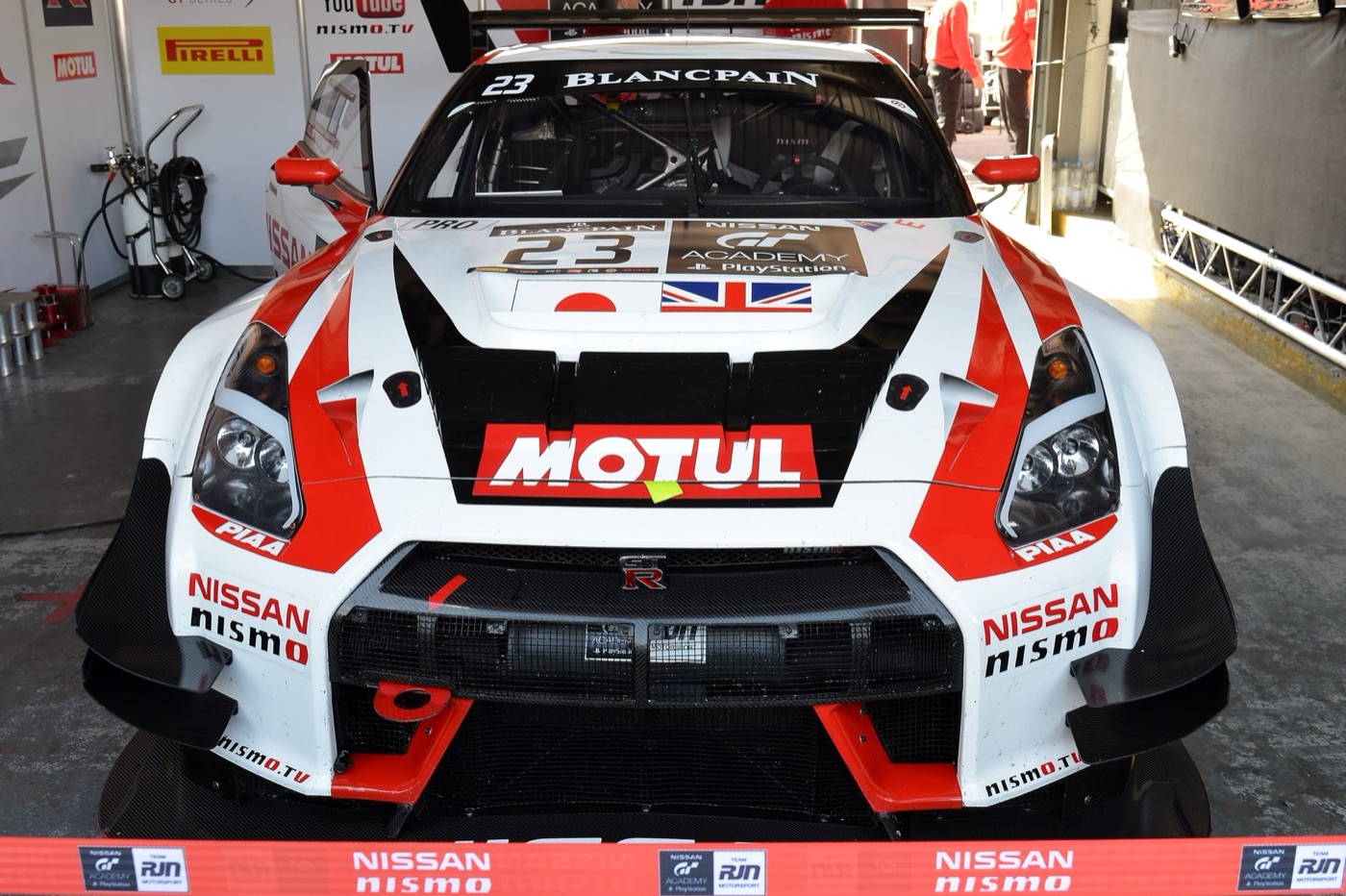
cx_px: 673
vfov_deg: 38.3
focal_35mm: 34
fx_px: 1289
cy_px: 448
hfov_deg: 55.1
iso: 200
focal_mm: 23
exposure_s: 1/40
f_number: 8
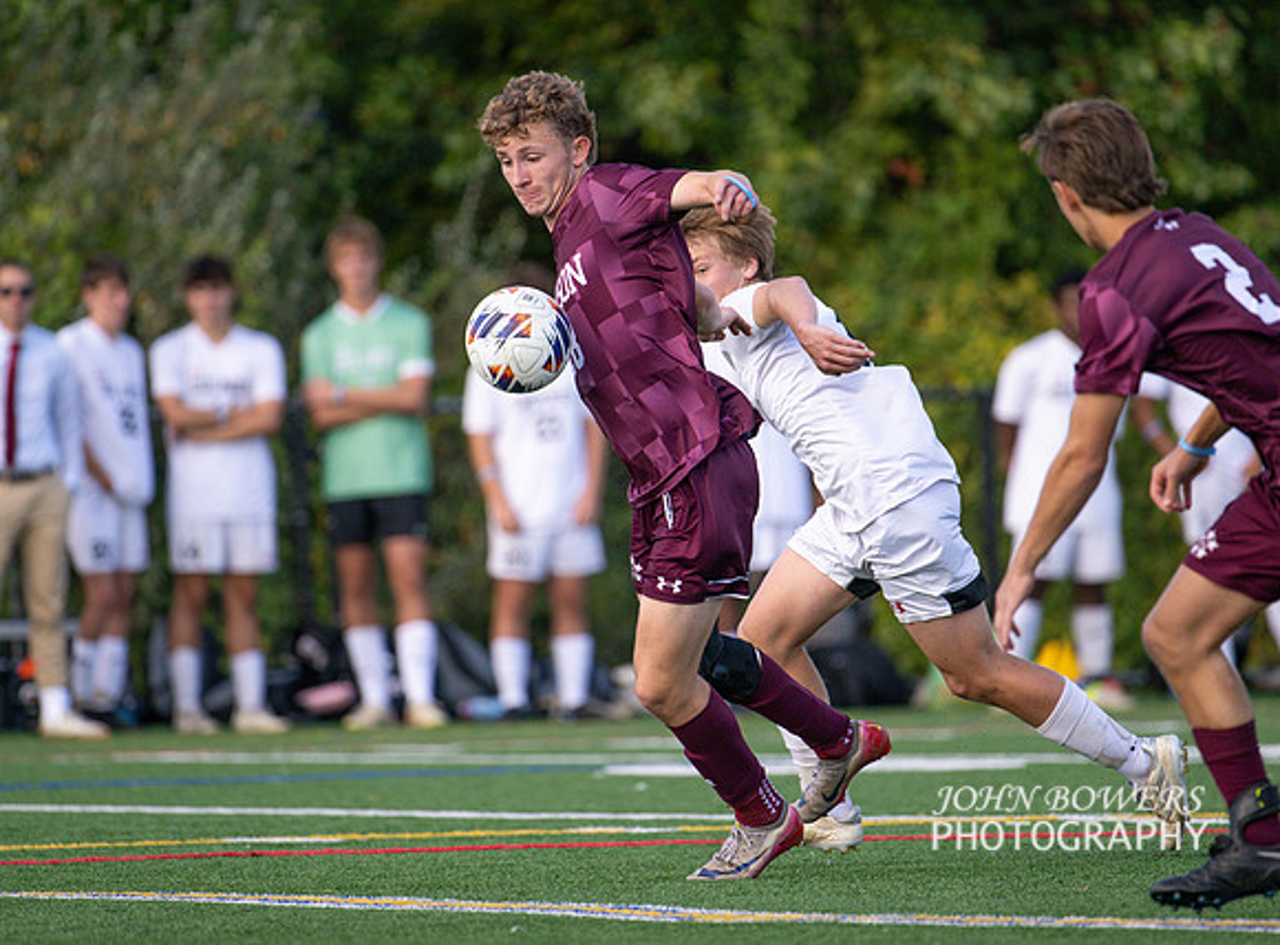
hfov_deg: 4.0
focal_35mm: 499
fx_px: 18329
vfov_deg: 3.0
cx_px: 650
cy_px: 467
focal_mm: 400
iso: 500
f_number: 4.5
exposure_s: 1/1600
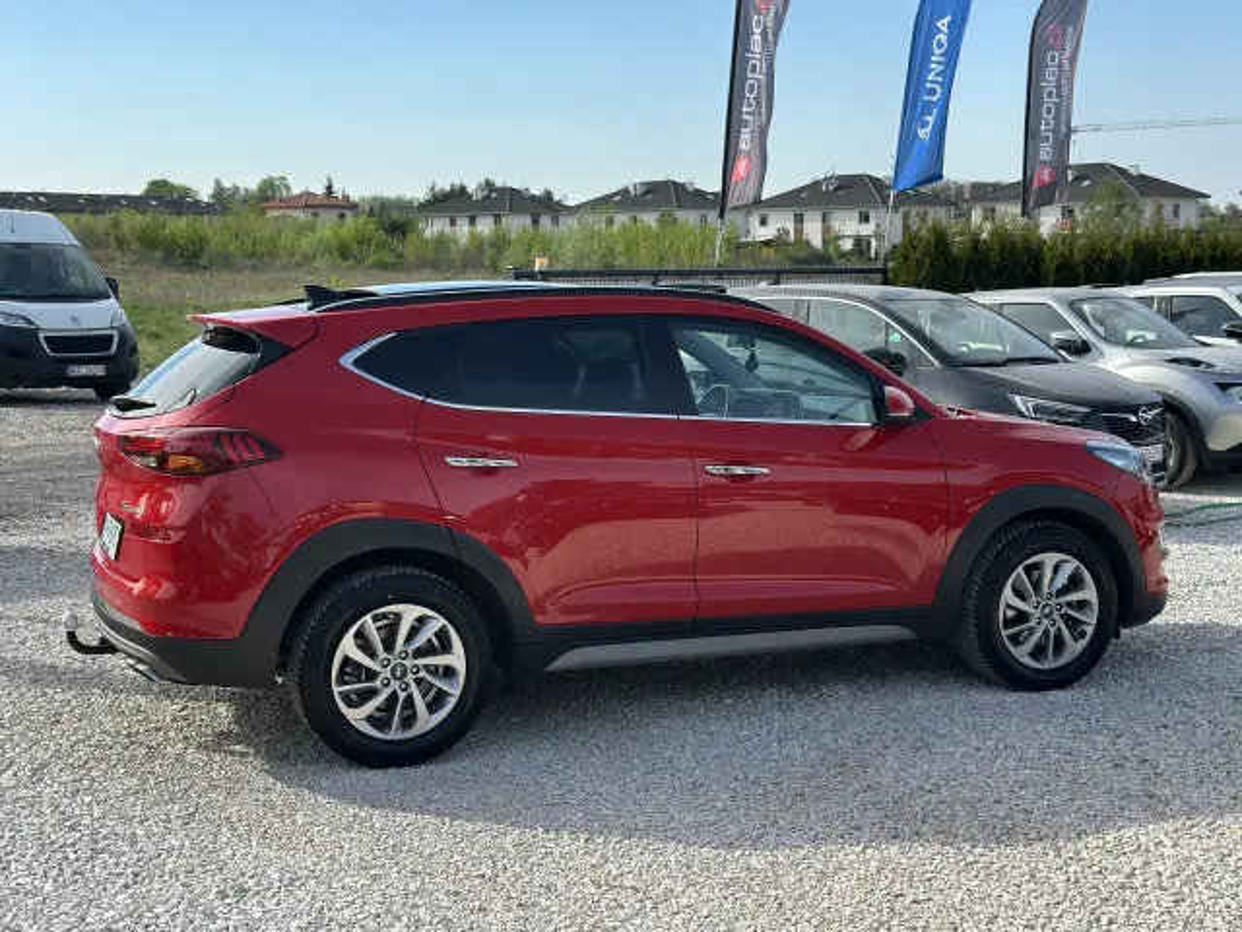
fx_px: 1722
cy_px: 466
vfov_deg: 30.3
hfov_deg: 39.7
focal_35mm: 48
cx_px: 621
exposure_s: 1/2203
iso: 80
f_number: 1.78
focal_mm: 6.86
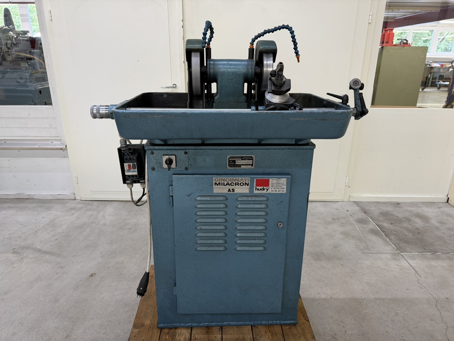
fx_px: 315
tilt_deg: -20.5
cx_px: 227
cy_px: 170
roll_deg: -0.9
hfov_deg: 71.6
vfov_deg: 56.8
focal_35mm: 24
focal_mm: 6.76
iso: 160
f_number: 1.78
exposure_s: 1/50
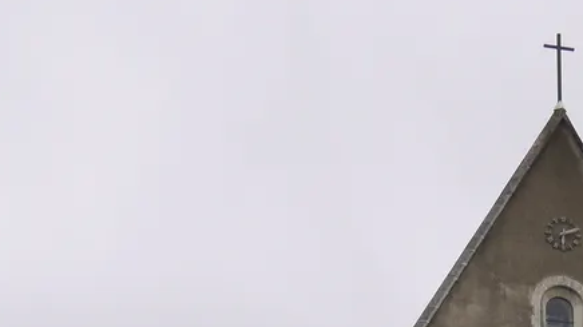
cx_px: 544
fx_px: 1978
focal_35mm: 128
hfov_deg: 16.5
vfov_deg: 9.1
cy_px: 549
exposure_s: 1/160
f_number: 6.3
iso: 160
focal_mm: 20
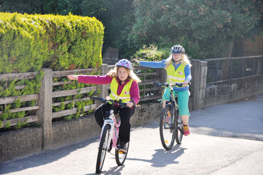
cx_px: 132
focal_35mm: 147
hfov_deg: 14.0
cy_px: 88
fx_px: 1073
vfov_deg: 9.3
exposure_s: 1/200
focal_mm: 98
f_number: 7.1
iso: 200
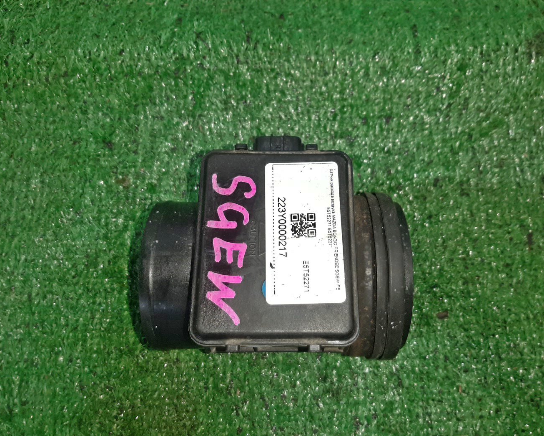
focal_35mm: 28
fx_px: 451
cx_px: 288
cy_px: 225
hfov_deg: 62.2
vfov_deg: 51.5
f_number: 1.7
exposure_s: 1/50
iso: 110
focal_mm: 3.93
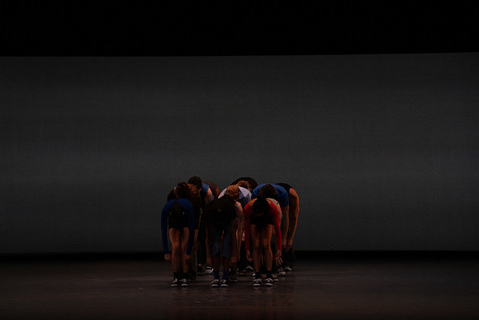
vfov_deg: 8.1
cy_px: 160
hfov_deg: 12.1
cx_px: 240
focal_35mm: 170
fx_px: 2262
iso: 4000
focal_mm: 170
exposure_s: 1/500
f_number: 8
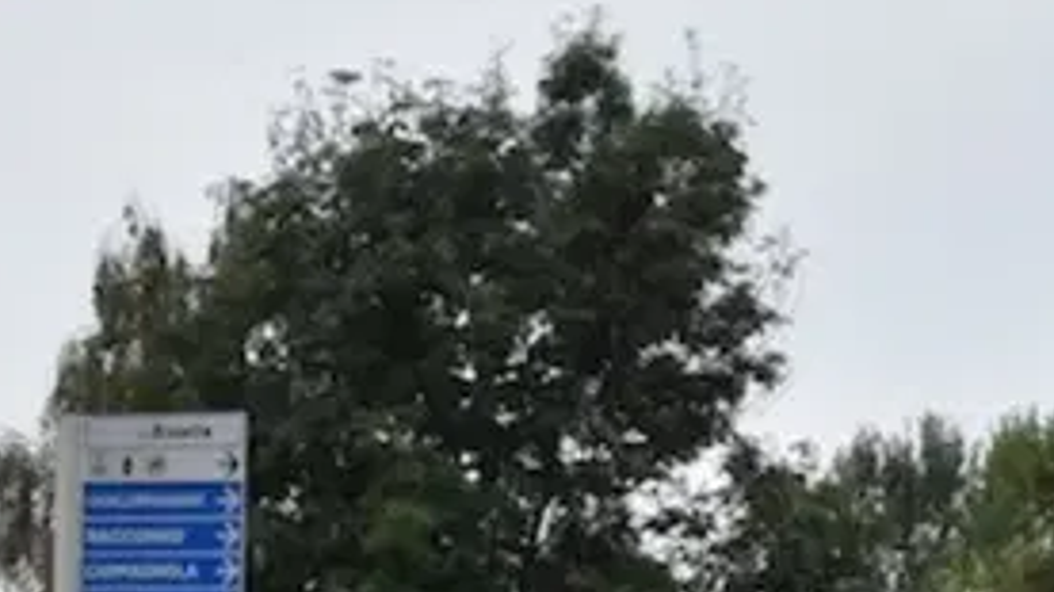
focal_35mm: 157
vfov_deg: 7.5
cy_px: 1092
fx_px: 4394
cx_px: 550
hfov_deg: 13.7
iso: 1000
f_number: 11
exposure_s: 1/160
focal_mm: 23
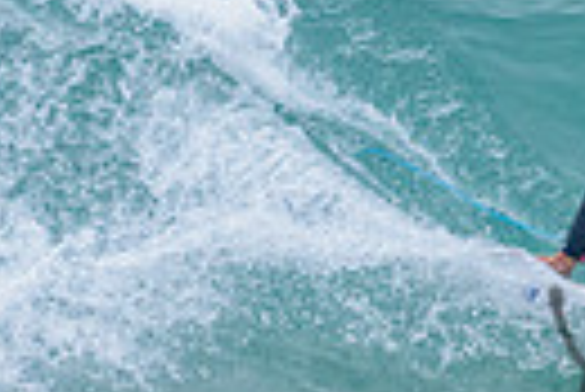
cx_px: 730
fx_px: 44395
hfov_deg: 0.8
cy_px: 202
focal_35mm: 2729
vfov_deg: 0.5
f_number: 5.6
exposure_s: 1/2000
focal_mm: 500
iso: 2200
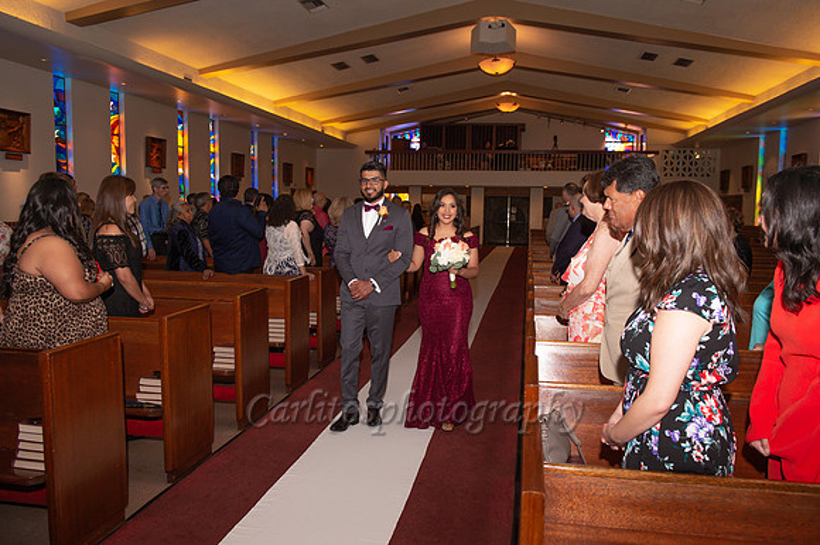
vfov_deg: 46.4
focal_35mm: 28
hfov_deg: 65.5
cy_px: 272
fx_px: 637
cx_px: 410
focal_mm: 28
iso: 400
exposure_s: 1/250
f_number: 4
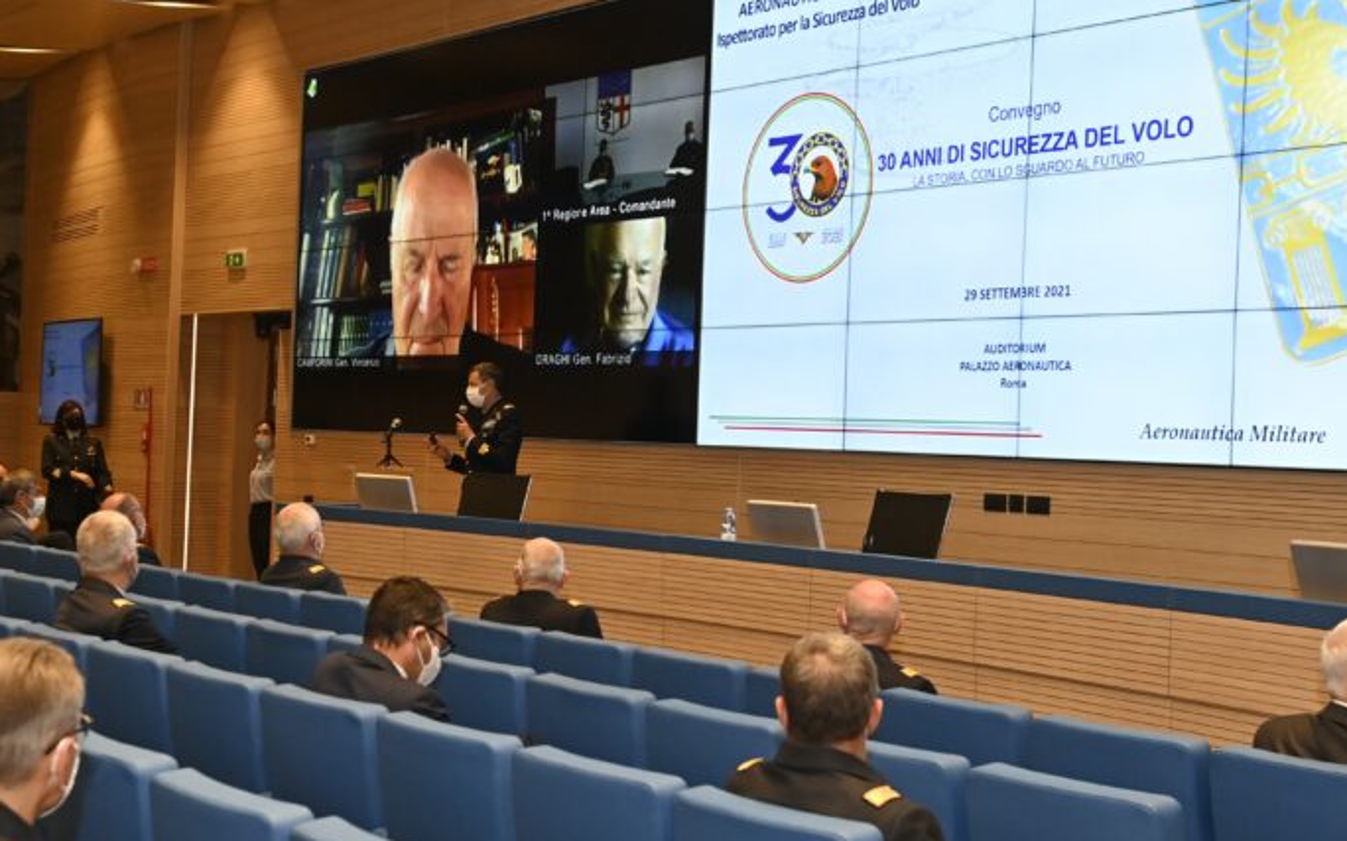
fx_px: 2128
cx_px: 547
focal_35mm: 58
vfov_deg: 22.3
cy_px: 419
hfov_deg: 35.0
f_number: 5.6
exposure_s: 1/200
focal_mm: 38
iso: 2000
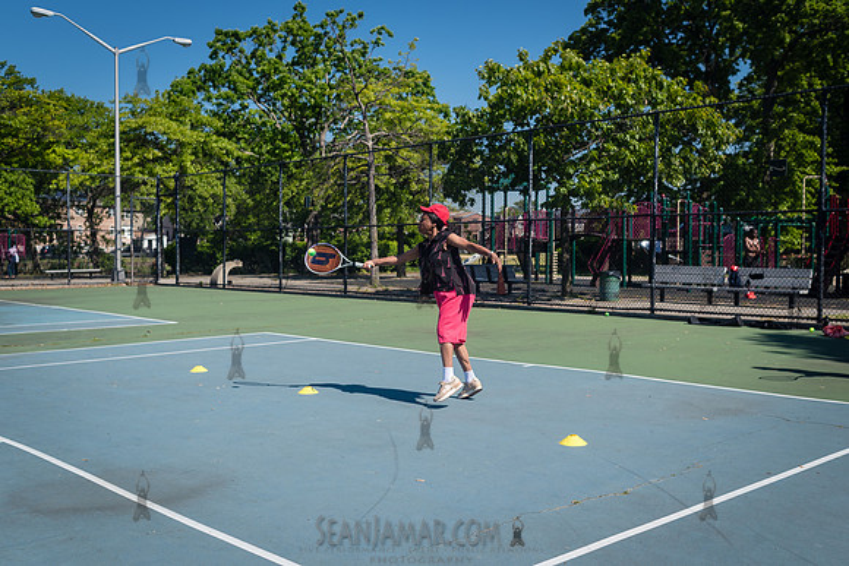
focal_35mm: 37
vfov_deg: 36.2
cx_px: 436
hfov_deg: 52.2
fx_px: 866
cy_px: 283
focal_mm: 35
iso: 200
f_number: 4.5
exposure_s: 1/1600
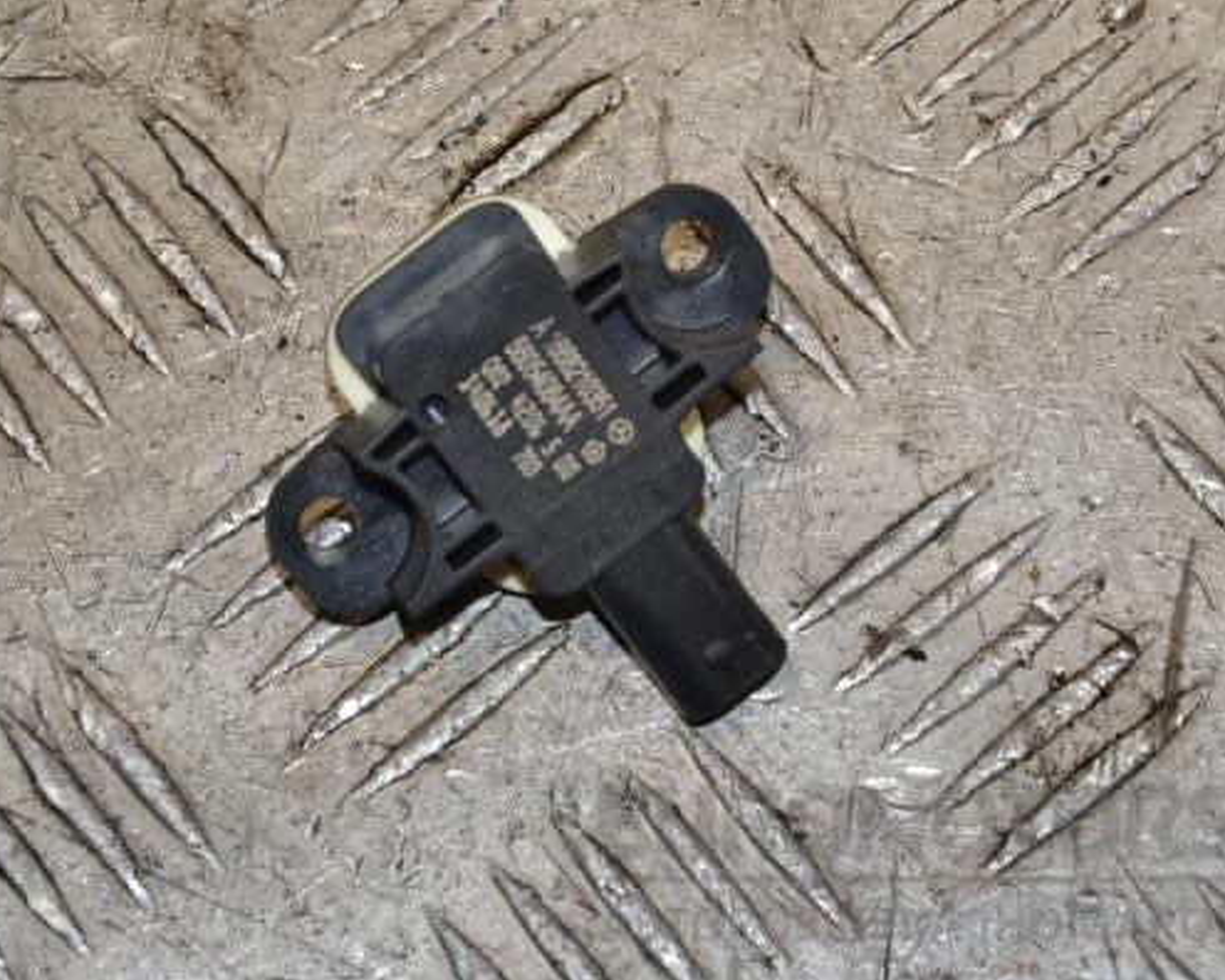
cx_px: 552
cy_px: 492
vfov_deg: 9.8
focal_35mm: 157
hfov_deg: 12.3
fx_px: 5692
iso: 800
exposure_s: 1/200
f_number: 11
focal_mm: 92
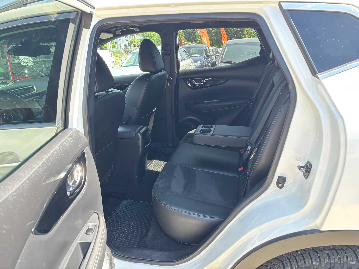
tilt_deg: -10.8
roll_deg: +3.9
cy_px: 134
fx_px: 270
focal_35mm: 26
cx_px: 180
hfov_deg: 67.3
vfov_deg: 53.1
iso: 100
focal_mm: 5.96
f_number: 1.6
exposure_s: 1/121
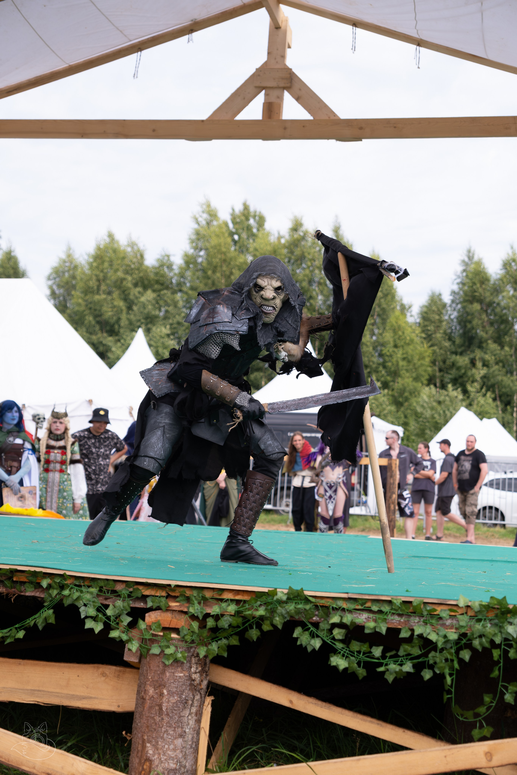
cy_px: 388
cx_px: 258
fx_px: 1335
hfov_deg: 21.9
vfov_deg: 32.4
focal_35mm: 62
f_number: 3.2
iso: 160
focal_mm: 41.4
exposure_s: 1/1000
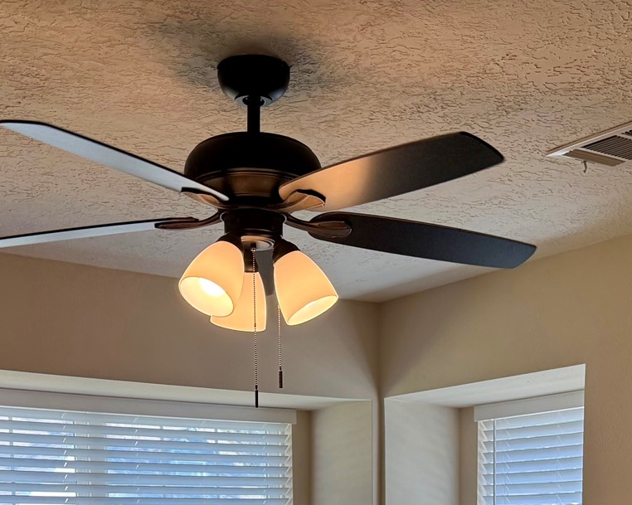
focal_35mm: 63
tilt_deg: -1.8
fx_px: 1178
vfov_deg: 22.3
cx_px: 325
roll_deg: +1.7
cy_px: 613
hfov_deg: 30.0
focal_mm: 6.76
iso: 125
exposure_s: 1/240
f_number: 1.78
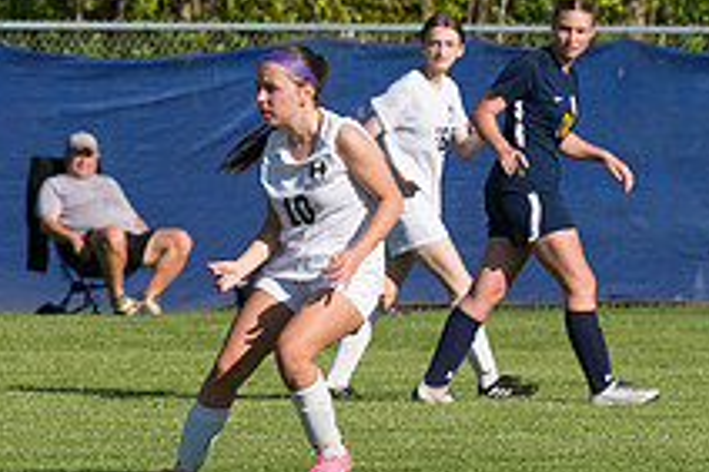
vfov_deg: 1.7
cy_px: 177
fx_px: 16117
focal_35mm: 819
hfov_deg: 2.5
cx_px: -171
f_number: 5.6
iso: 250
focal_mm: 200
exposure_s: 1/1600
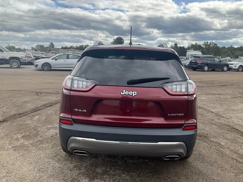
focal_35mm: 29
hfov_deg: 61.7
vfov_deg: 48.2
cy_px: 91
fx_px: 204
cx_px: 122
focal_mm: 3
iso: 25
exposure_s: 1/997
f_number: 1.8
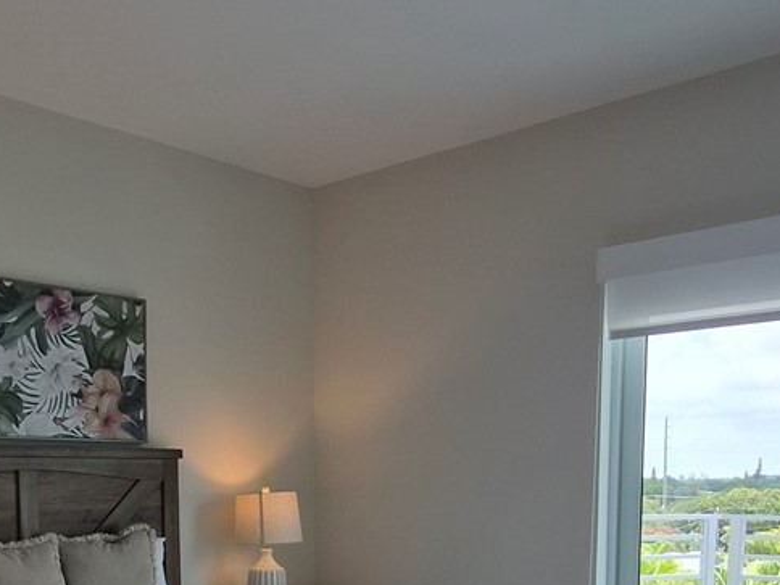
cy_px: 619
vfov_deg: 30.6
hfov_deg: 43.5
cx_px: 288
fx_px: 969
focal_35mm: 43
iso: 25
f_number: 2.2
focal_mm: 1.7
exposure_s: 1/151
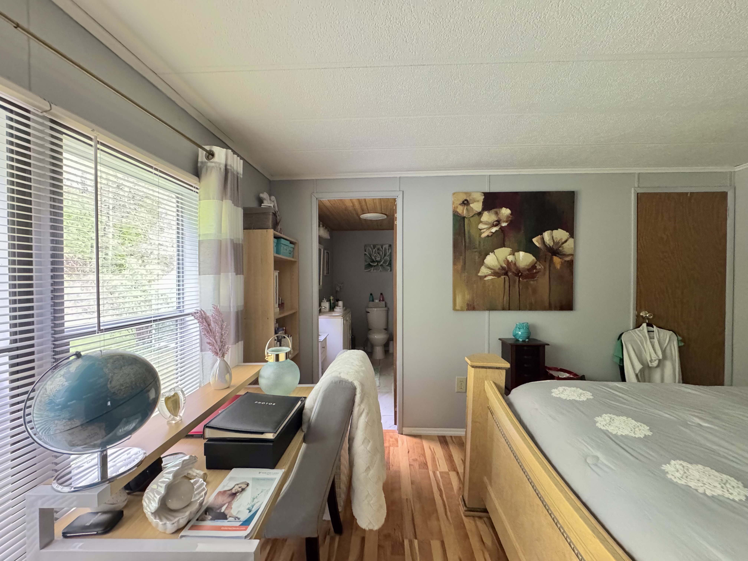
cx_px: 374
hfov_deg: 102.1
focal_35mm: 14
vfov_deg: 85.7
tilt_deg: -1.7
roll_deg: +0.9
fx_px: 303
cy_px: 280
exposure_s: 1/60
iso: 1000
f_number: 2.2
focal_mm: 2.22
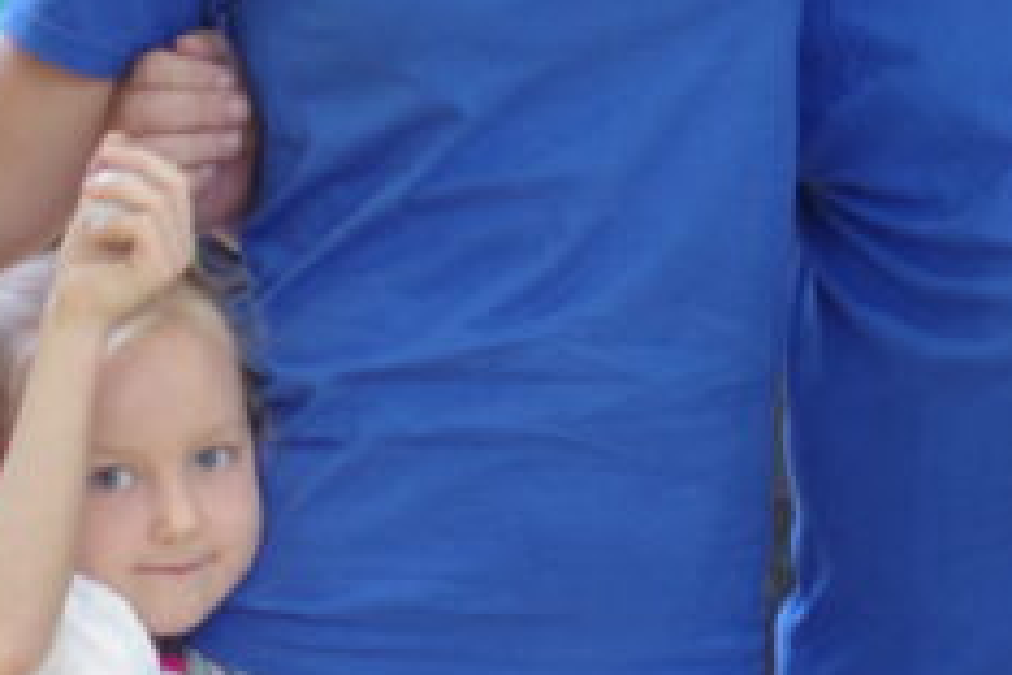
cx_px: 1077
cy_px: 385
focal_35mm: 328
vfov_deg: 4.2
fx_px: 9220
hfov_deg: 6.3
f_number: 2.8
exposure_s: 1/60
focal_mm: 50
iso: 800
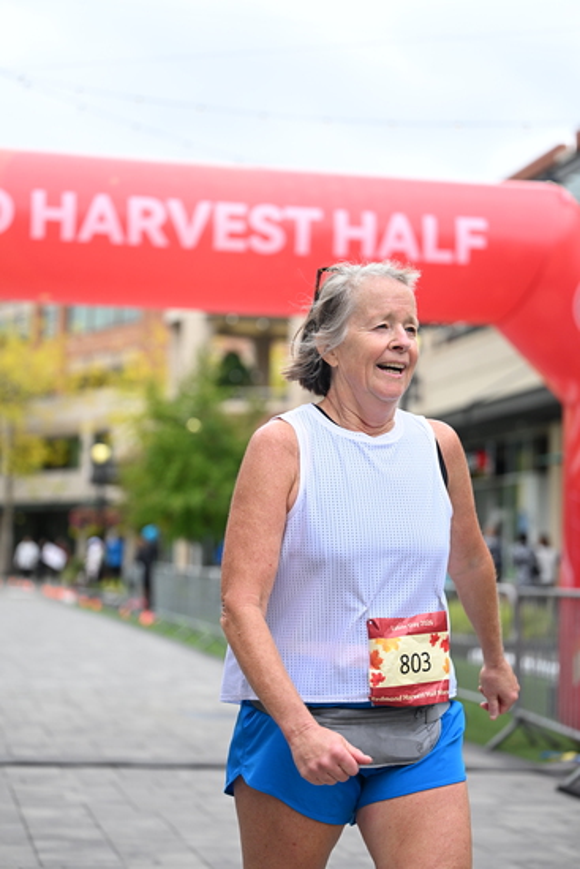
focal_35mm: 70
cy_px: 434
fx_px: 1690
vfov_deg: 28.8
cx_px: 290
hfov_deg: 19.5
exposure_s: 1/2500
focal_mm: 70
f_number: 2.8
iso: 640
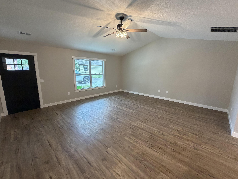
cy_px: 88
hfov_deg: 98.1
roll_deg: +0.4
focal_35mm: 15
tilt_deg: -10.1
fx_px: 103
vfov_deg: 81.7
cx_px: 115
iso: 250
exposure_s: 1/60
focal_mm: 2.22
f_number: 2.2
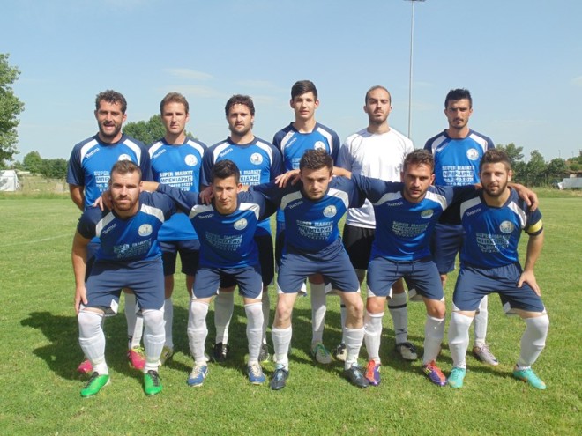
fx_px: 572
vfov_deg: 41.8
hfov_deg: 54.0
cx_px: 291
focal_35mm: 34
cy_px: 218
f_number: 3.4
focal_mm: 6.2
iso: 80
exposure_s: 1/800
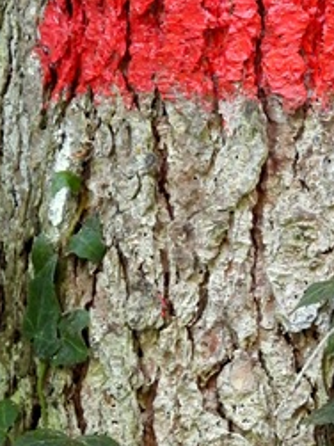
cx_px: 506
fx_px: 5137
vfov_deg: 5.0
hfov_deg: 3.7
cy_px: 238
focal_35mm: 399
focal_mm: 22.3
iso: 400
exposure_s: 1/15
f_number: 4
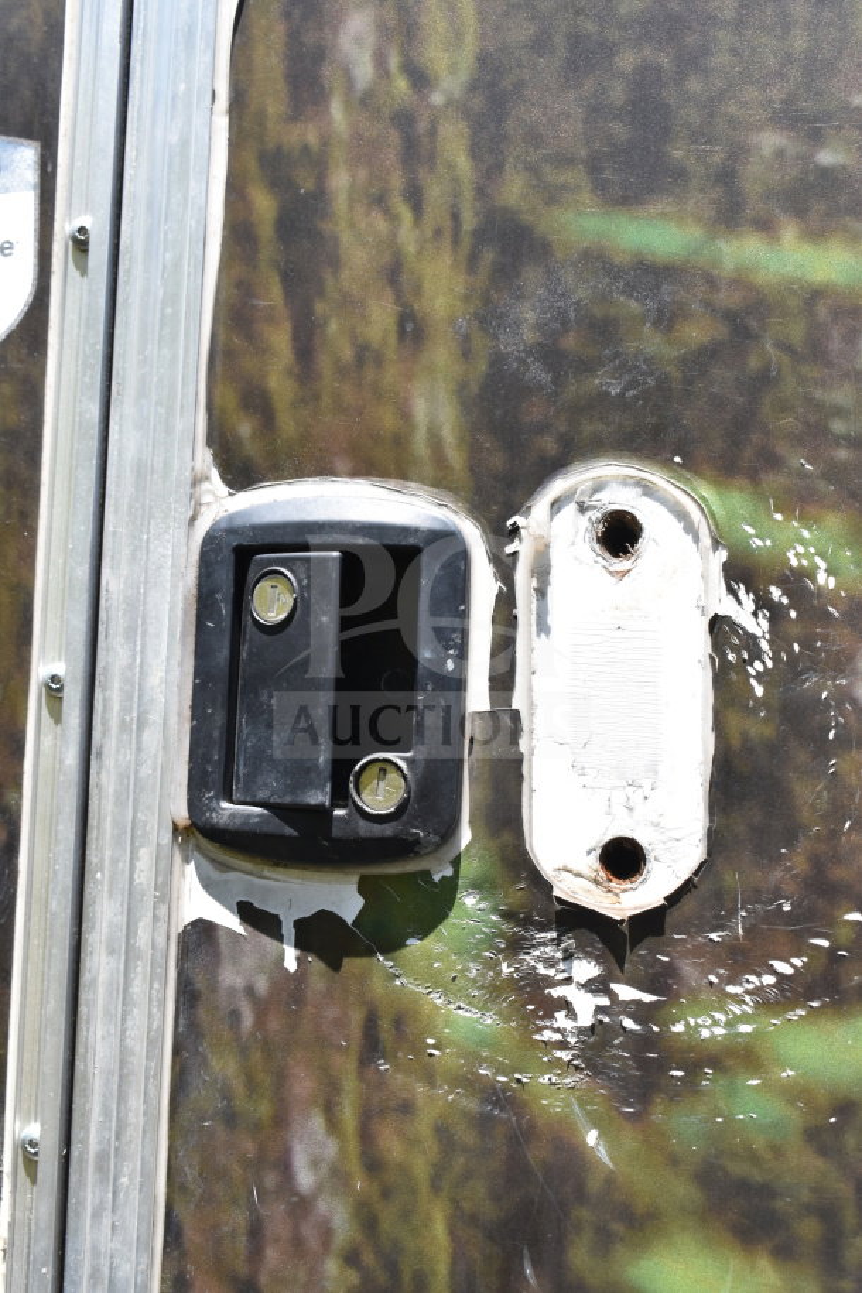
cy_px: 646
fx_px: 1832
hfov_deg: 26.5
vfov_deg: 38.9
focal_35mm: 51
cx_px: 431
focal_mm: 34
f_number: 7.1
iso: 200
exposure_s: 1/200
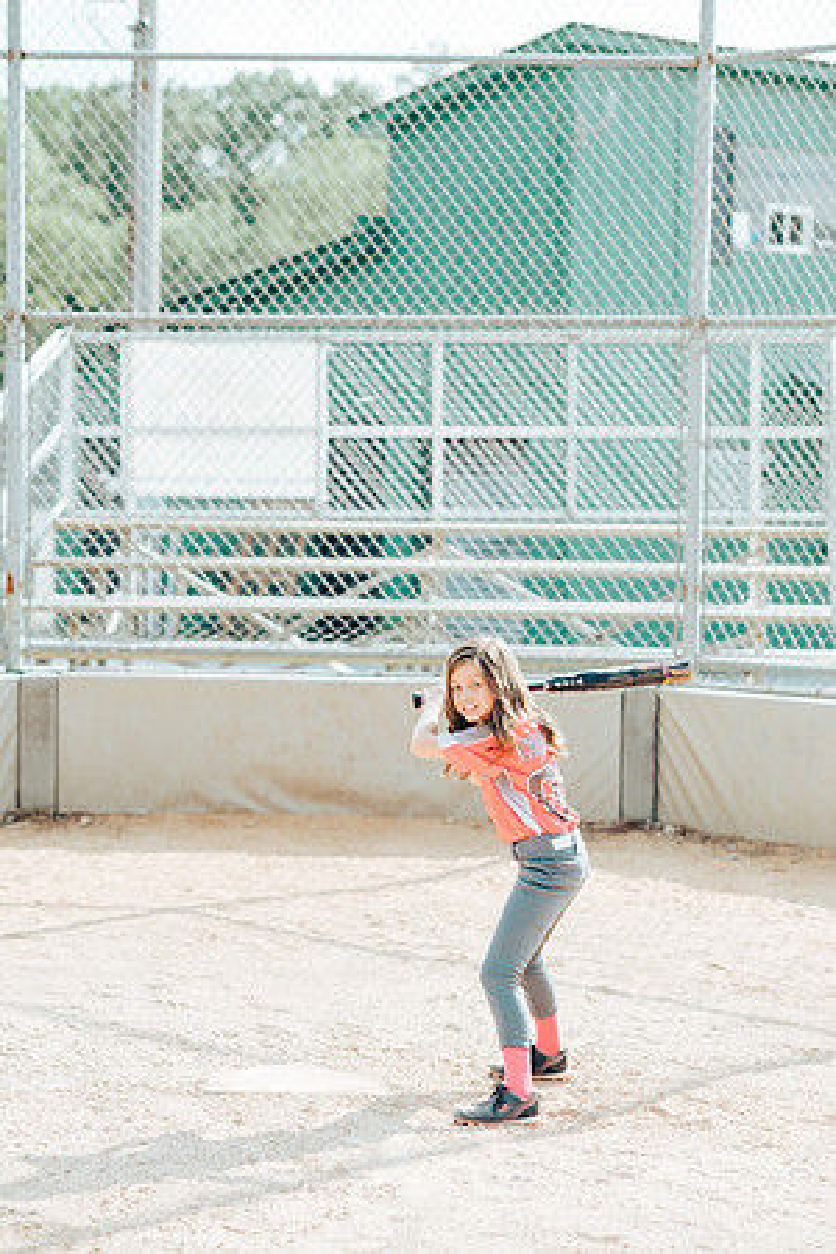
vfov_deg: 23.9
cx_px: 418
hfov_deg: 16.1
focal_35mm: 85
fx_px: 2961
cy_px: 627
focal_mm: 85
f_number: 2.8
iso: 160
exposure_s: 1/1250
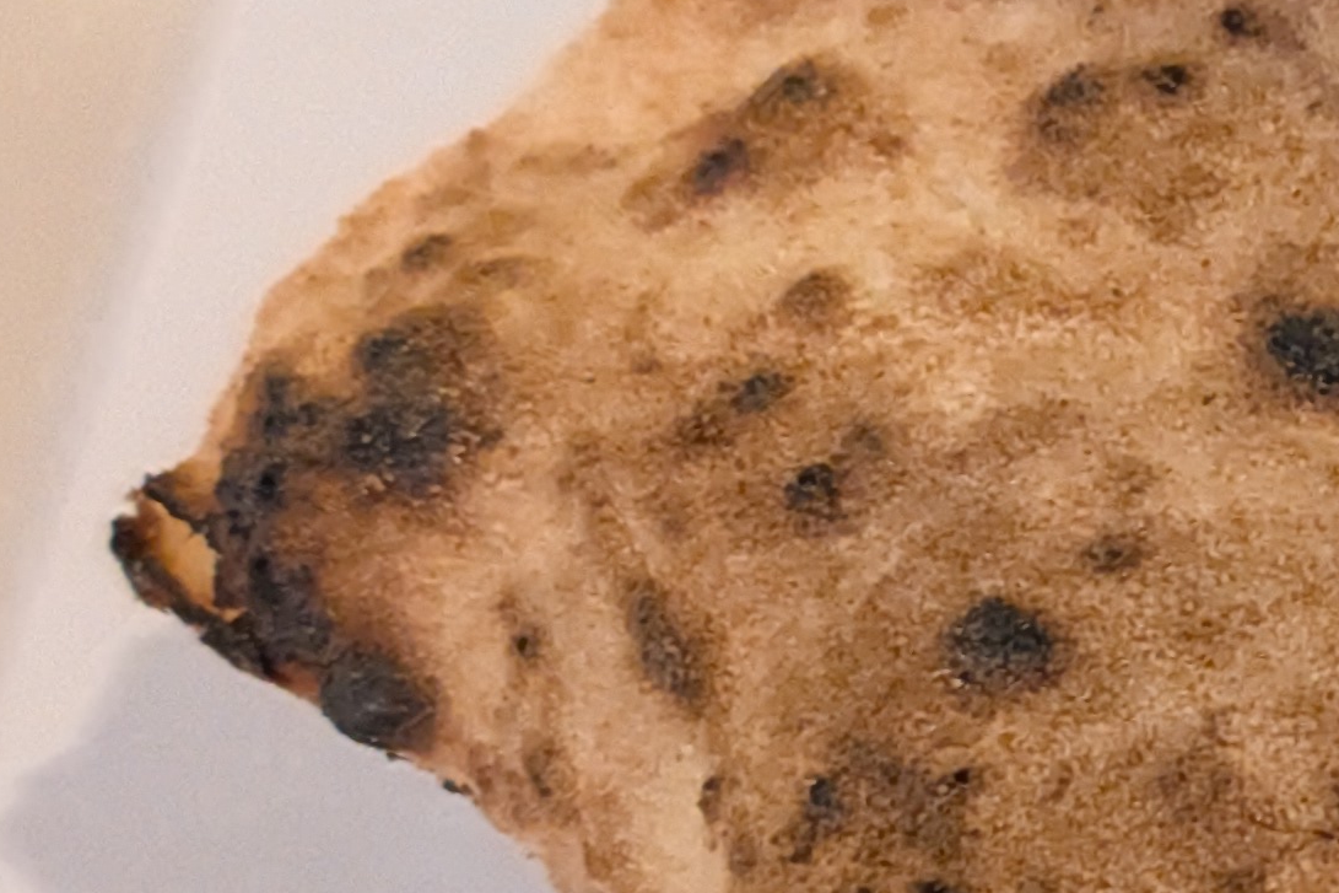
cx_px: 2733
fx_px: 6954
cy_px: 657
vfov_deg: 7.3
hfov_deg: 10.1
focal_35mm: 187
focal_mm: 6.9
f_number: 1.68
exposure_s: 1/16.7
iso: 482
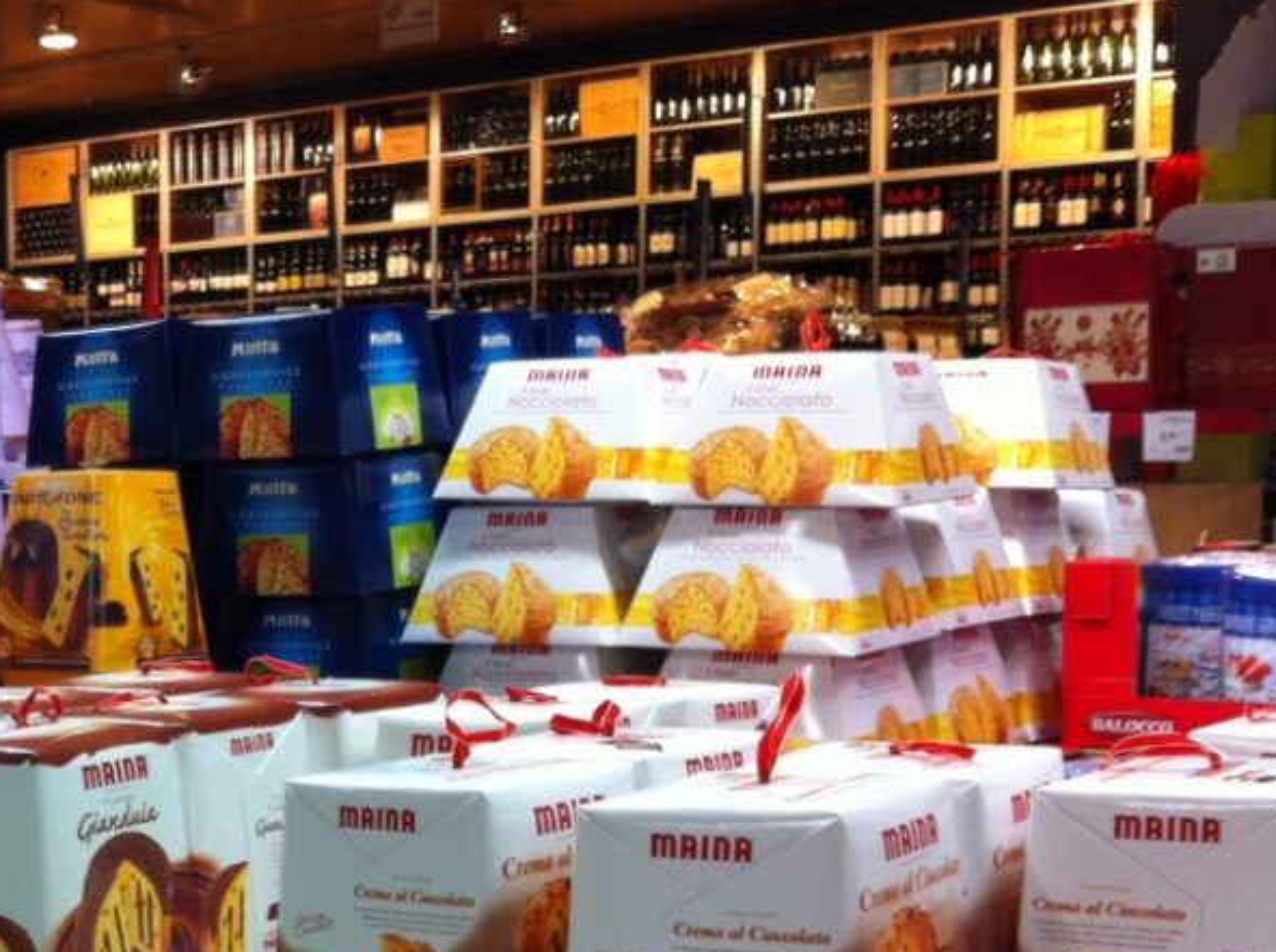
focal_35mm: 73
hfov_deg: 25.4
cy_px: 866
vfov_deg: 19.7
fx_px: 2686
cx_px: -9
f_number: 2.8
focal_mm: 3.85
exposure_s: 1/25
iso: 80
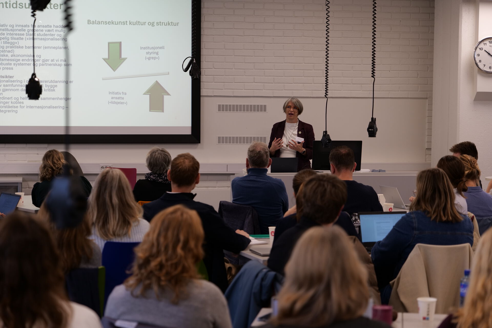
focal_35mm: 87
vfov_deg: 15.7
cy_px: 164
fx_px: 1189
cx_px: 246
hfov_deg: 23.4
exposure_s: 1/100
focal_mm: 87
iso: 500
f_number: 4
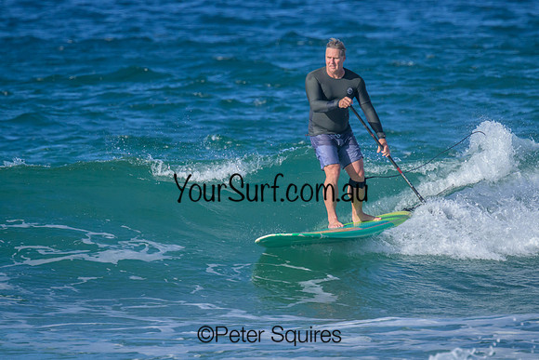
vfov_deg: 1.3
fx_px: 16474
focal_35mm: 1100
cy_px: 172
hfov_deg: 1.9
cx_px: 279
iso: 1800
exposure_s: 1/2000
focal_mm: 800
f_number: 11
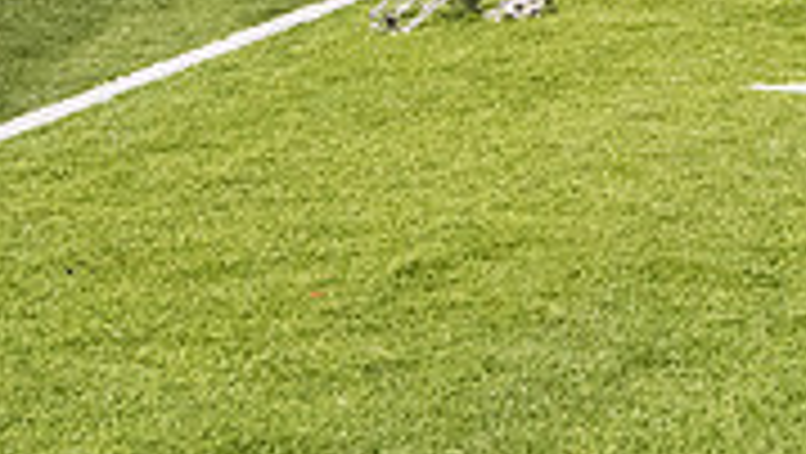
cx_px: 860
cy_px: -402
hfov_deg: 13.8
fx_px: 3272
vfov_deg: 7.7
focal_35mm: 153
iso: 5000
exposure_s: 1/320
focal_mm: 45
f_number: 5.6
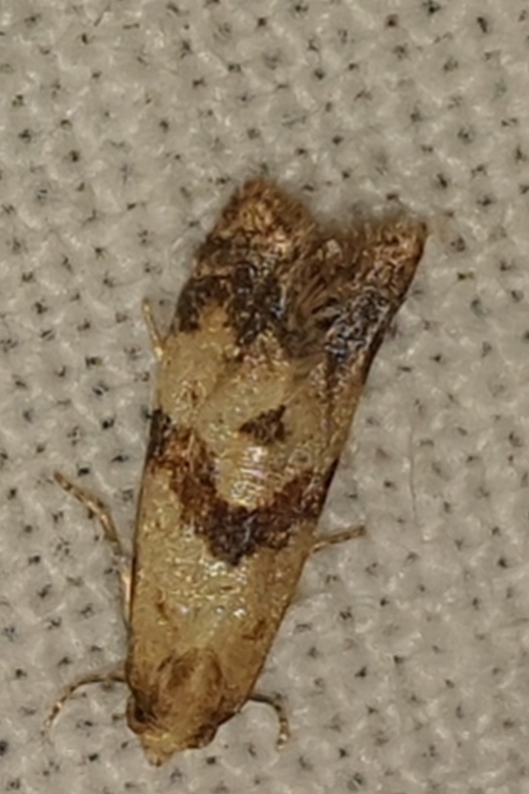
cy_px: 430
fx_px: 926
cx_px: 246
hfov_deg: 31.9
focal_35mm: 42
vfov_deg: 46.4
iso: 50
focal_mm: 4.3
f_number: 2.4
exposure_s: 1/3067
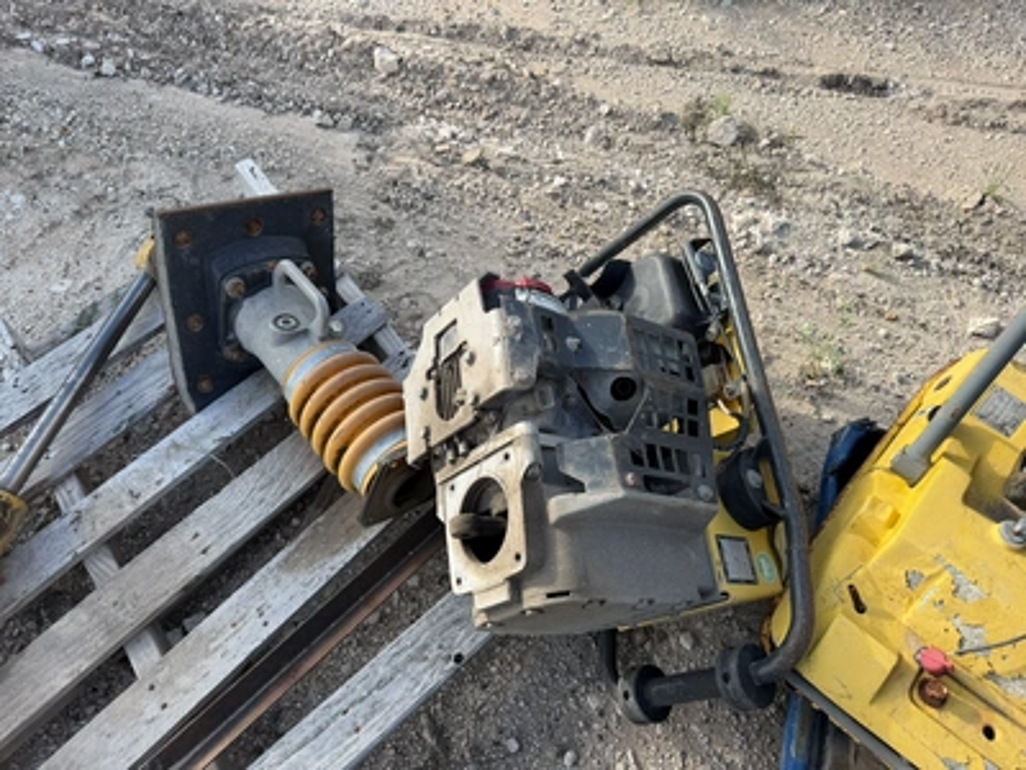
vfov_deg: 56.8
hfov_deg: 71.6
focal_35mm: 24
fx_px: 711
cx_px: 513
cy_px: 385
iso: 80
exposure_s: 1/1292
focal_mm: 6.76
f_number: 1.78
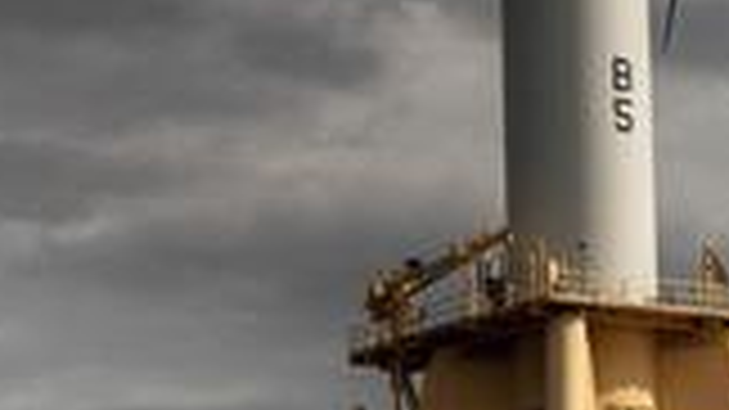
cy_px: 498
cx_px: 40
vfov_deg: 10.3
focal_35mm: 116
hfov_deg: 18.1
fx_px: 2242
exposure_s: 1/640
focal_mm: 35
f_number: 1.4
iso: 100
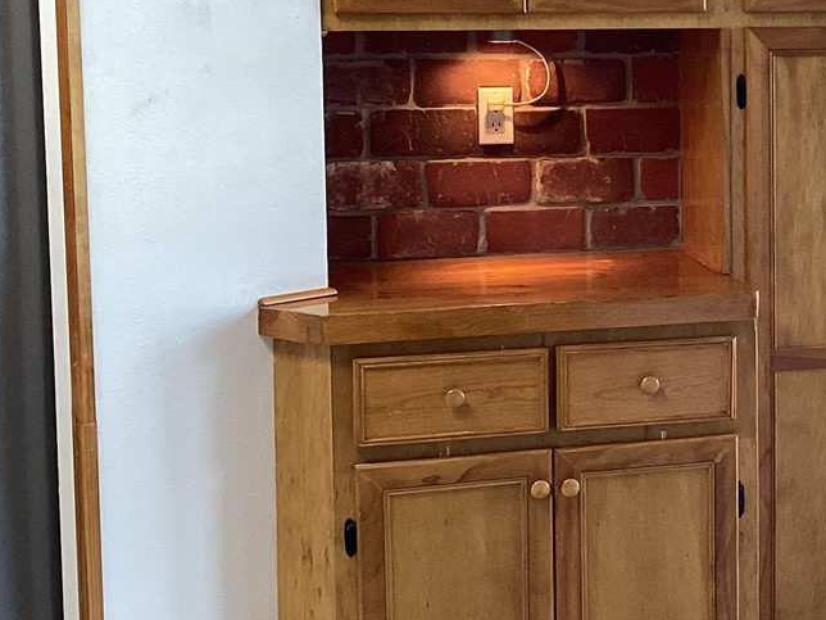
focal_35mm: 77
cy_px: 140
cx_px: 894
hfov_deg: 23.8
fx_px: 1837
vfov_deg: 19.0
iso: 80
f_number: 2.4
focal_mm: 3.3
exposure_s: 1/60
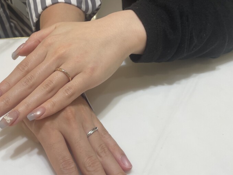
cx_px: 65
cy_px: 89
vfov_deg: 36.8
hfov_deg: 46.5
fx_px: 263
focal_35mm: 39
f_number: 1.6
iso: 40
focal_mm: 4.2
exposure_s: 1/120
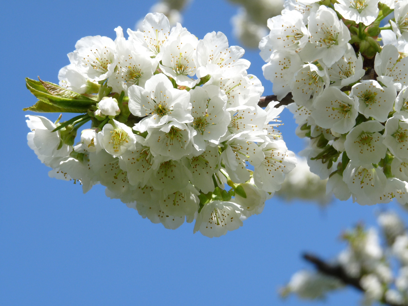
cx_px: 204
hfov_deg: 13.2
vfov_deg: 9.9
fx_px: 1768
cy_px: 153
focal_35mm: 150
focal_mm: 26.7
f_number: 5.6
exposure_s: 1/400
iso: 100
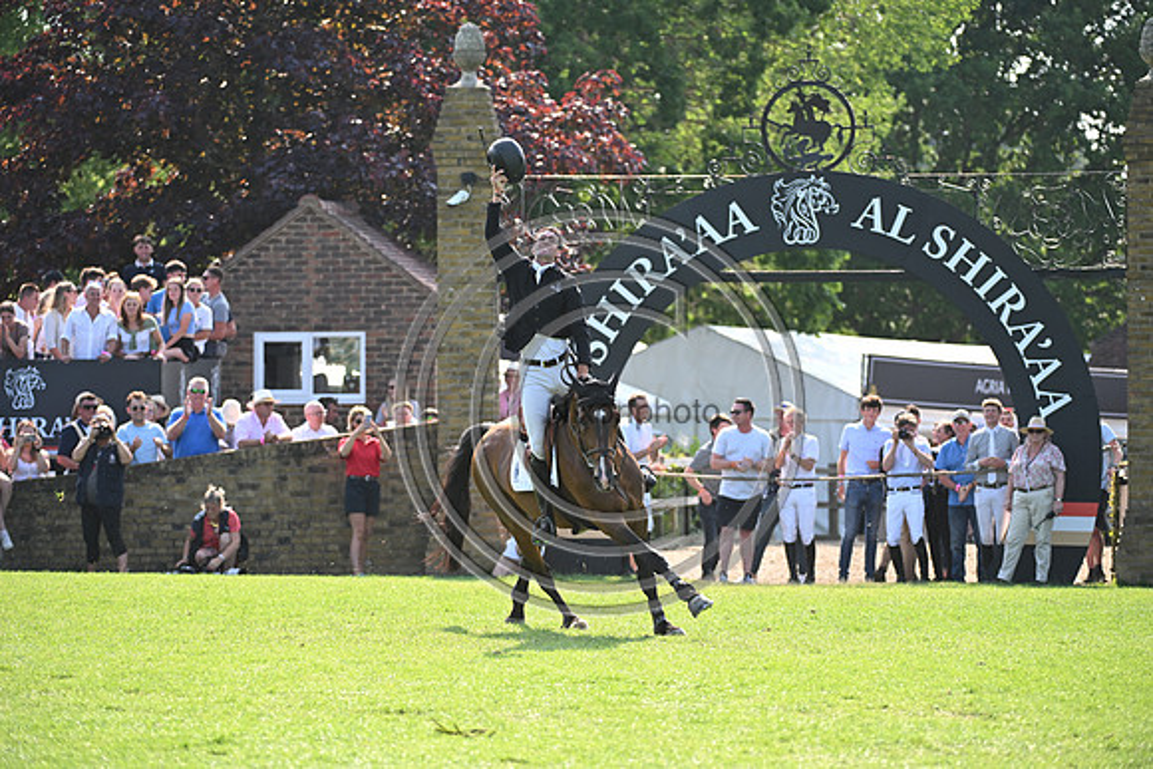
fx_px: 6407
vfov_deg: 6.9
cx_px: 576
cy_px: 384
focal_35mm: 200
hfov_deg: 10.3
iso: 640
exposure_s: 1/1250
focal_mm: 200
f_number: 4.5
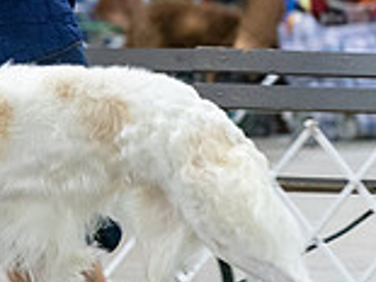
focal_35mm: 721
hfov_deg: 2.7
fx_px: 7825
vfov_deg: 2.1
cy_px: -30
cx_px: -63
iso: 5000
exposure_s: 1/250
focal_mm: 200
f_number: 2.8
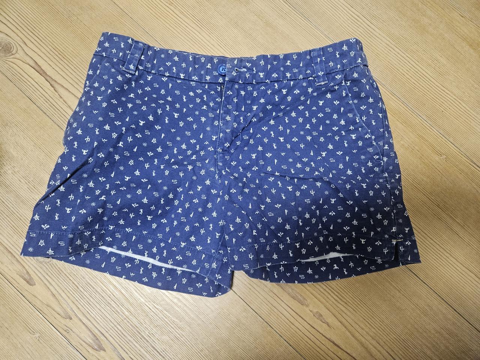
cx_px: 240
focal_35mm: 23
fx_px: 319
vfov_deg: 58.9
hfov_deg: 73.9
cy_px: 180
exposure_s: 1/120
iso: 800
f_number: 1.8
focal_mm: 5.4
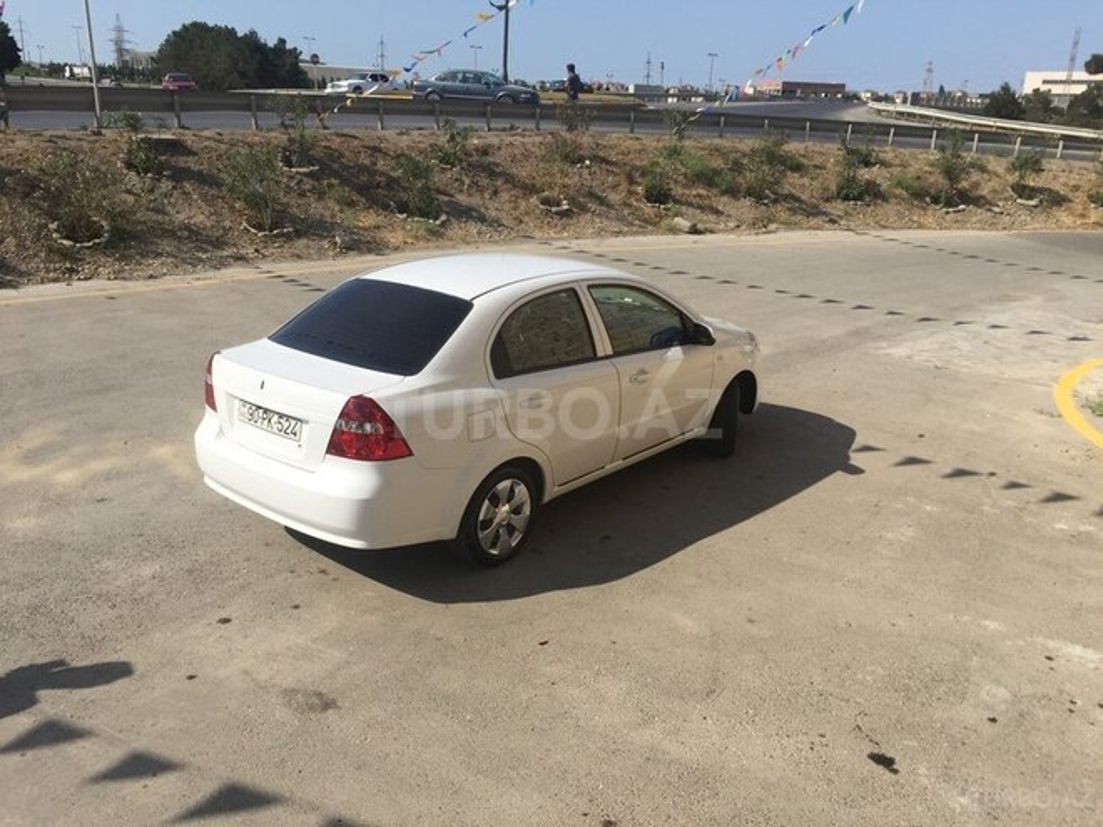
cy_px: 414
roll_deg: -2.2
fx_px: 924
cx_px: 552
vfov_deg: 48.2
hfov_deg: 61.7
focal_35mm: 29
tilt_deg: -17.3
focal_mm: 4.15
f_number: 2.2
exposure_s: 1/2475
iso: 32
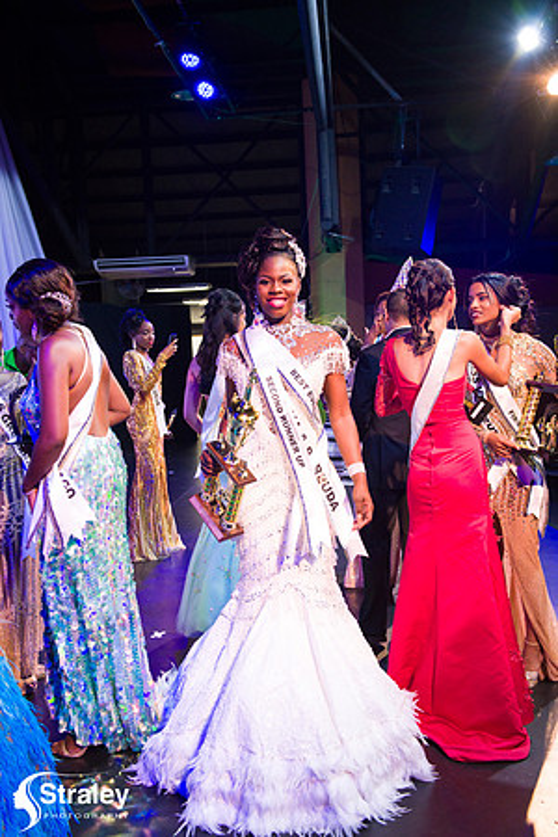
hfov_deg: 37.9
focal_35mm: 35
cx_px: 279
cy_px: 418
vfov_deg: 54.4
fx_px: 814
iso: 4000
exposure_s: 1/160
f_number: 5
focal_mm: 35
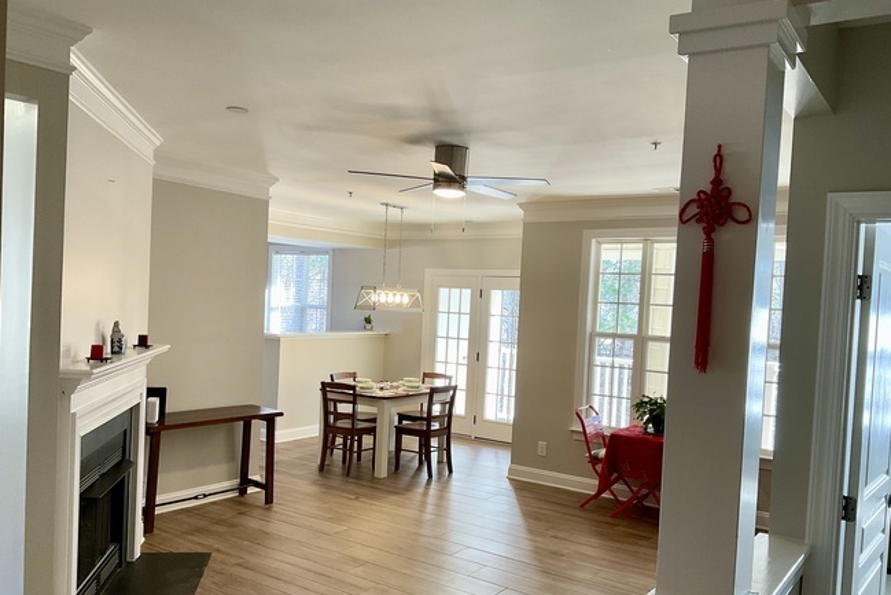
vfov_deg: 42.3
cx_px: 440
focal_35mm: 31
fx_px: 767
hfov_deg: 60.3
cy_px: 335
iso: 50
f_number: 1.8
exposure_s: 1/60
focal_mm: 3
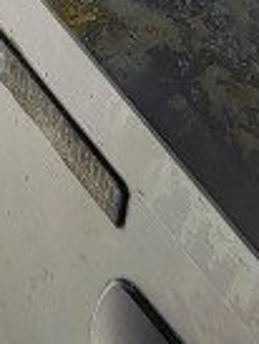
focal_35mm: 142
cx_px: -55
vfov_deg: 12.1
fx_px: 1414
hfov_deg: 10.3
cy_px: -375
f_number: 1.8
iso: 25
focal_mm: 6.7
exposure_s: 1/120
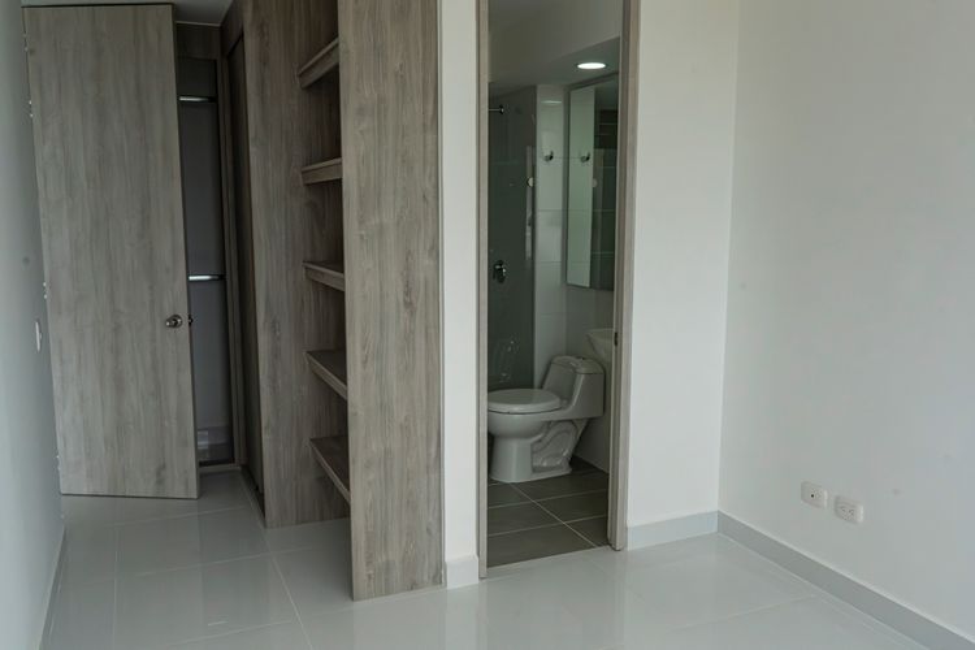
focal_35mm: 29
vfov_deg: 45.1
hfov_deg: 63.8
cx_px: 486
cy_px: 325
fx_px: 783
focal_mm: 28
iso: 20000
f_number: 11
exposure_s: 1/2500
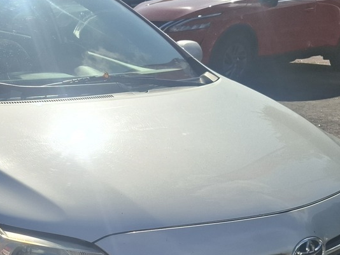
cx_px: 47
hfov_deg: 30.1
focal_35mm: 62
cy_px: 212
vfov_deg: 23.3
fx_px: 609
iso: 50
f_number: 1.8
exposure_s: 1/5102
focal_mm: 5.54
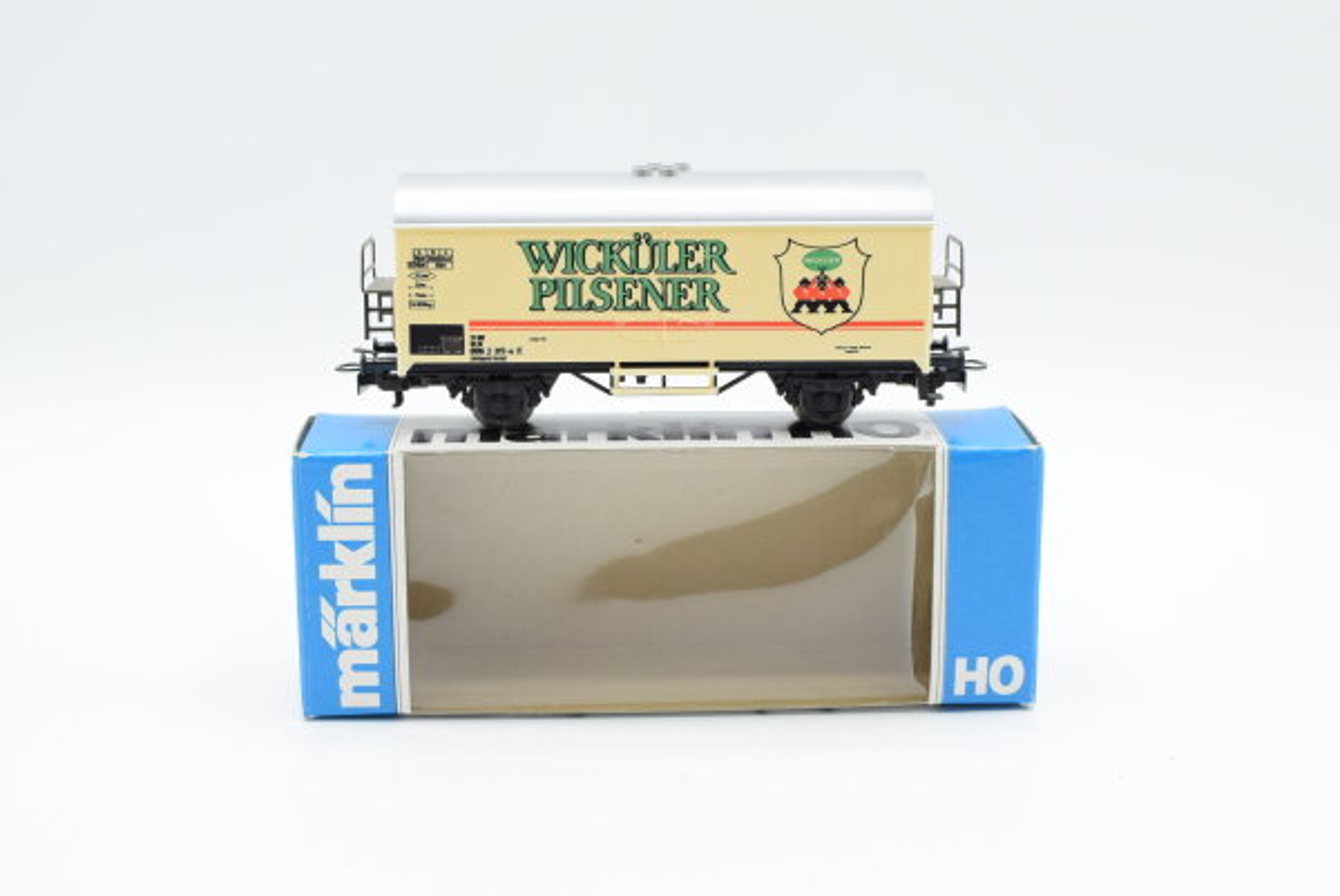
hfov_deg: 37.8
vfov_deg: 25.8
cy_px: 448
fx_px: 1956
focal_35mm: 52
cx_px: 670
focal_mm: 35
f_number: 8
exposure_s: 1/160
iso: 400
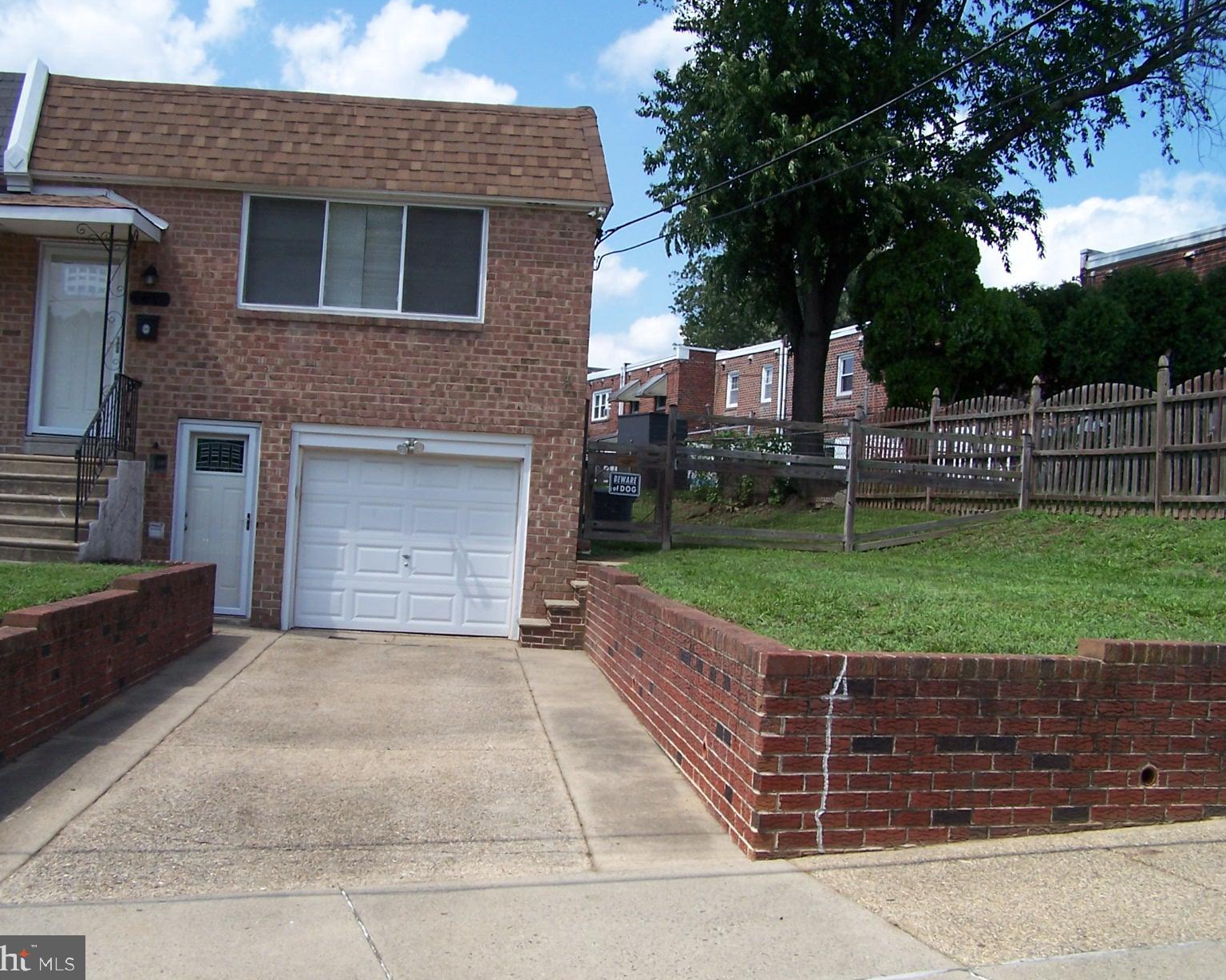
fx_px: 1451
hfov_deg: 45.8
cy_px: 492
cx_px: 585
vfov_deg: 37.3
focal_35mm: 40
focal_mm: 6.3
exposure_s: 1/500
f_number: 4
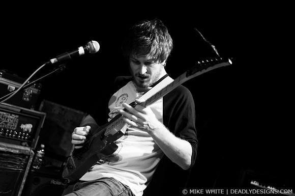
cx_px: 148
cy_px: 98
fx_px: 368
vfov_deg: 29.8
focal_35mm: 45
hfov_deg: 43.7
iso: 800
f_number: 2
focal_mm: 30
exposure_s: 1/200
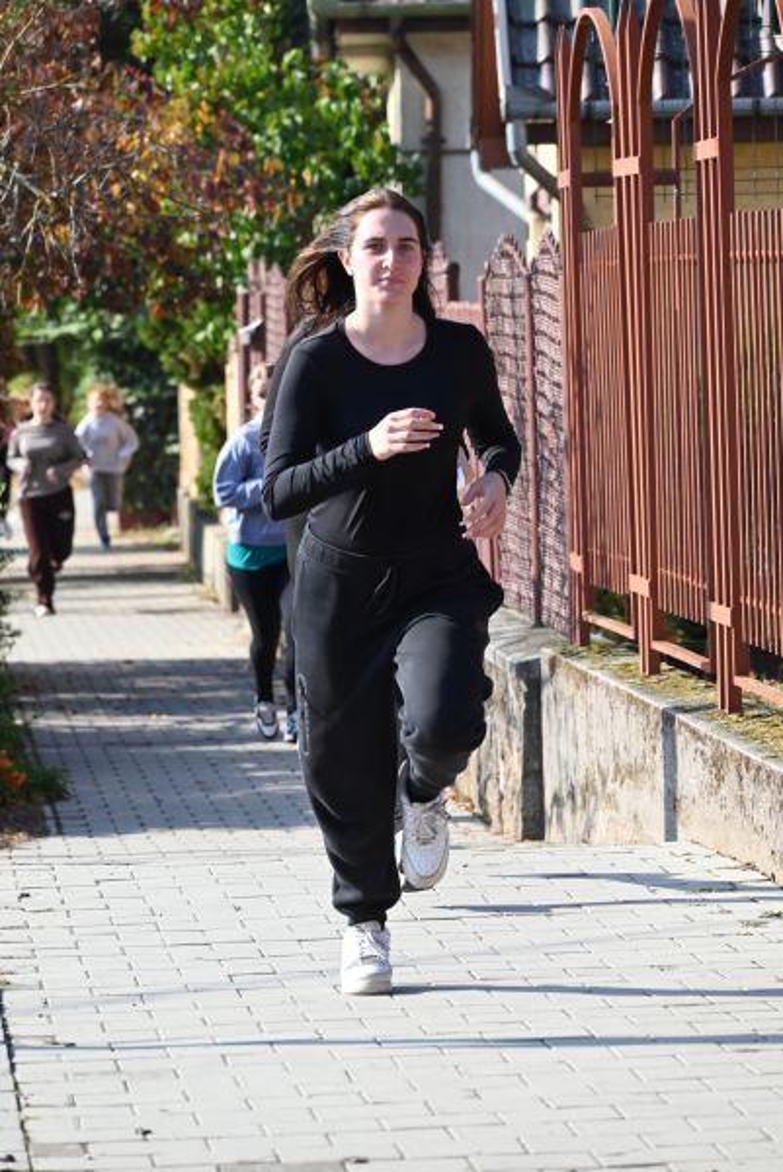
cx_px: 392
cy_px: 586
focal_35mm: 200
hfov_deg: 6.9
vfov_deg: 10.3
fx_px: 6513
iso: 1600
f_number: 9
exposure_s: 1/1250
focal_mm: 200
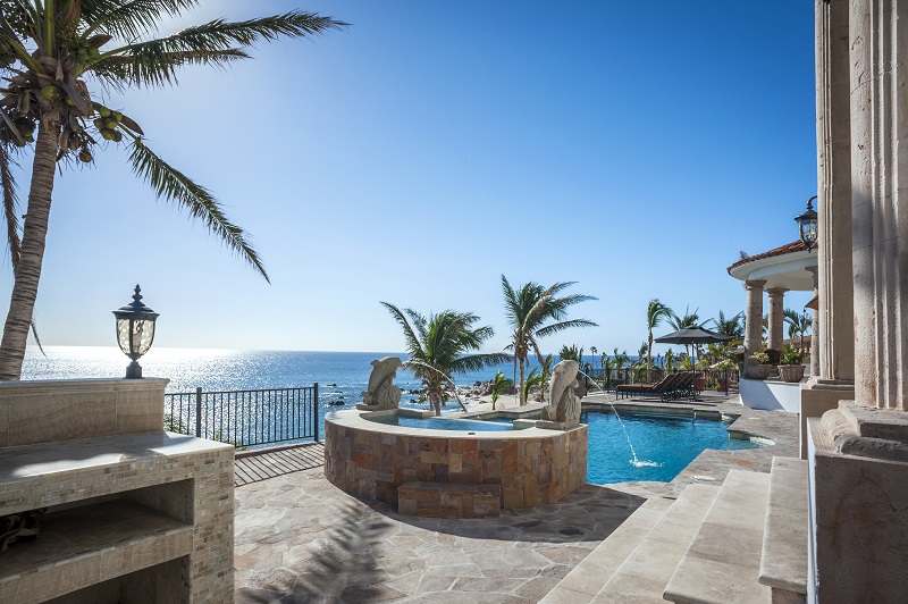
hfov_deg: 84.0
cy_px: 302
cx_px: 454
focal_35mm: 20
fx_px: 504
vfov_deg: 61.8
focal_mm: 20
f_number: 13
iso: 200
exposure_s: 1/160
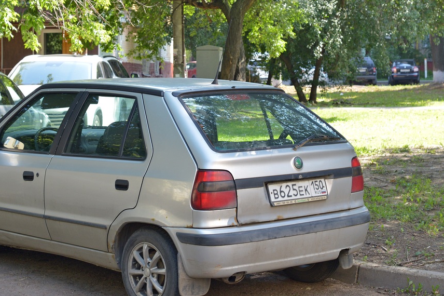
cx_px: 163
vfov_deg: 16.6
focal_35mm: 82
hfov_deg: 24.7
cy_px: 98
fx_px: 1011
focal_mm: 50
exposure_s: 1/160
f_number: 6.3
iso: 400
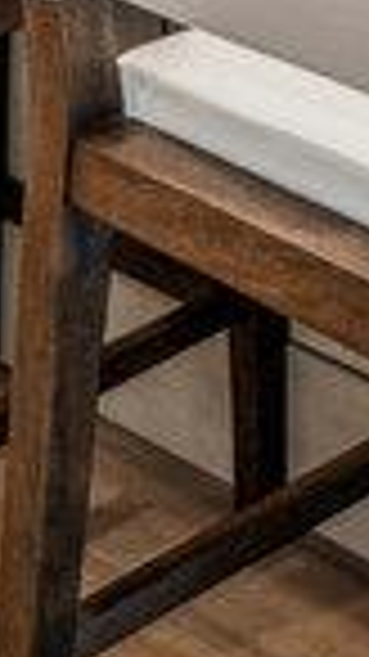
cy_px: -772
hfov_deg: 10.0
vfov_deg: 14.4
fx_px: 2003
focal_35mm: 115
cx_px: 644
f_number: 5
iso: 640
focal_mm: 16
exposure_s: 1/80
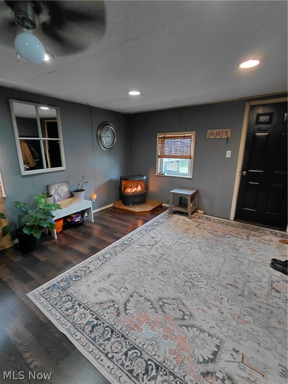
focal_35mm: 16
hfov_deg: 78.1
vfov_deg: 94.5
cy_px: 192
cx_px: 144
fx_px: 177
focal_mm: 1.64
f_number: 2.2
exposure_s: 1/30
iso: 250
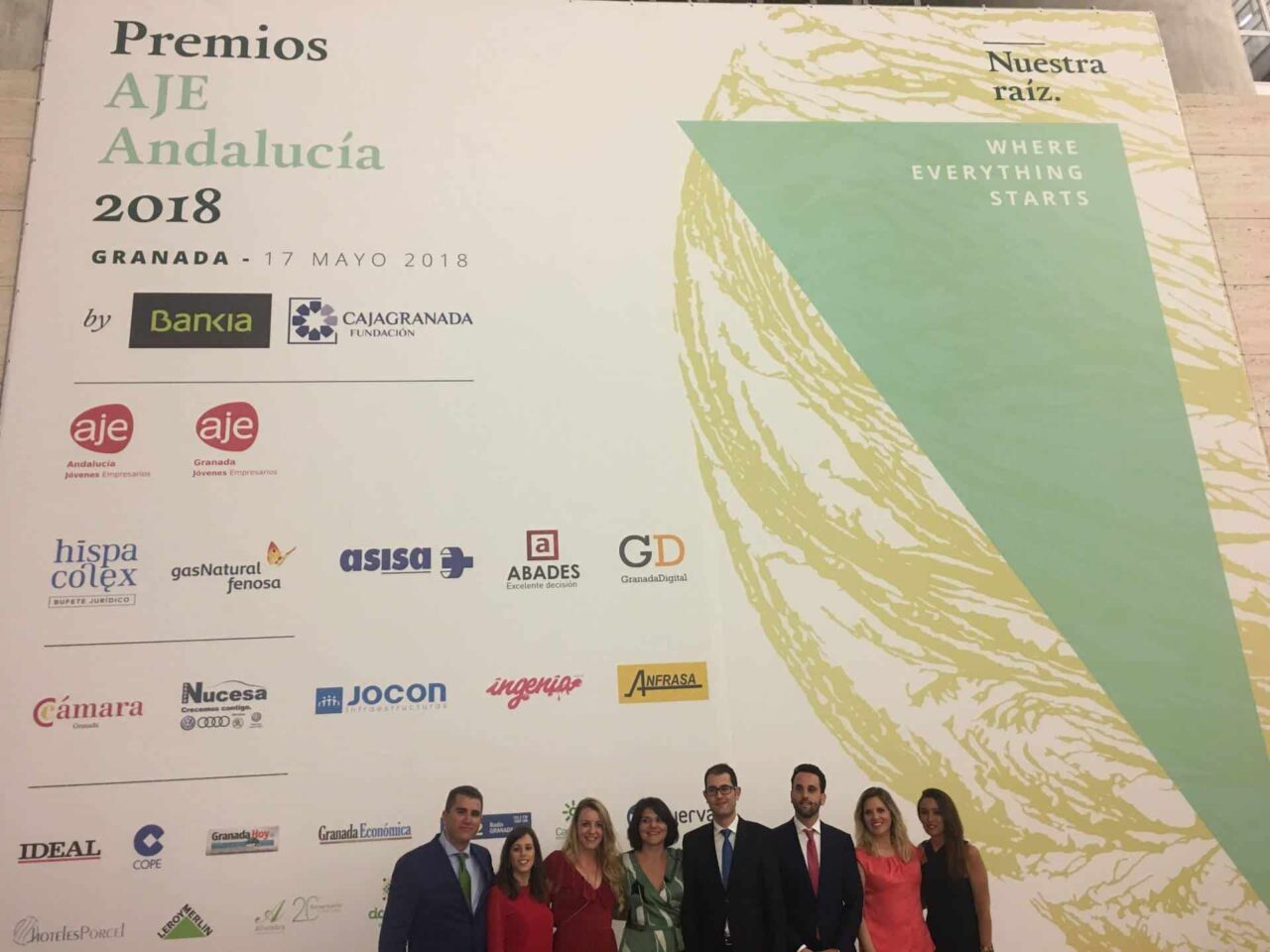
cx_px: 635
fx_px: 1064
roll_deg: +2.4
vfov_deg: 48.2
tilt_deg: +19.2
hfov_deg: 61.7
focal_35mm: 29
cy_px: 476
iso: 50
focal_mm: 4.15
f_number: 2.2
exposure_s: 1/17
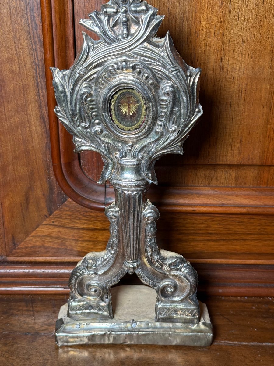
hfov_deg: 30.3
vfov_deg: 39.7
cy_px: 183
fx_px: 507
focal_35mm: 48
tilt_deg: -24.2
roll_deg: -1.2
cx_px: 137
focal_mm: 6.76
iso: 100
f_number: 1.78
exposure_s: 1/166
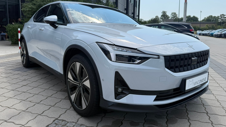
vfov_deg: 42.7
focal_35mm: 27
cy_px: 51
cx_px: 114
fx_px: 162
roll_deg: -0.4
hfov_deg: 69.9
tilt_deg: -7.1
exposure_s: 1/5714
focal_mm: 6.76
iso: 80
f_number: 1.78
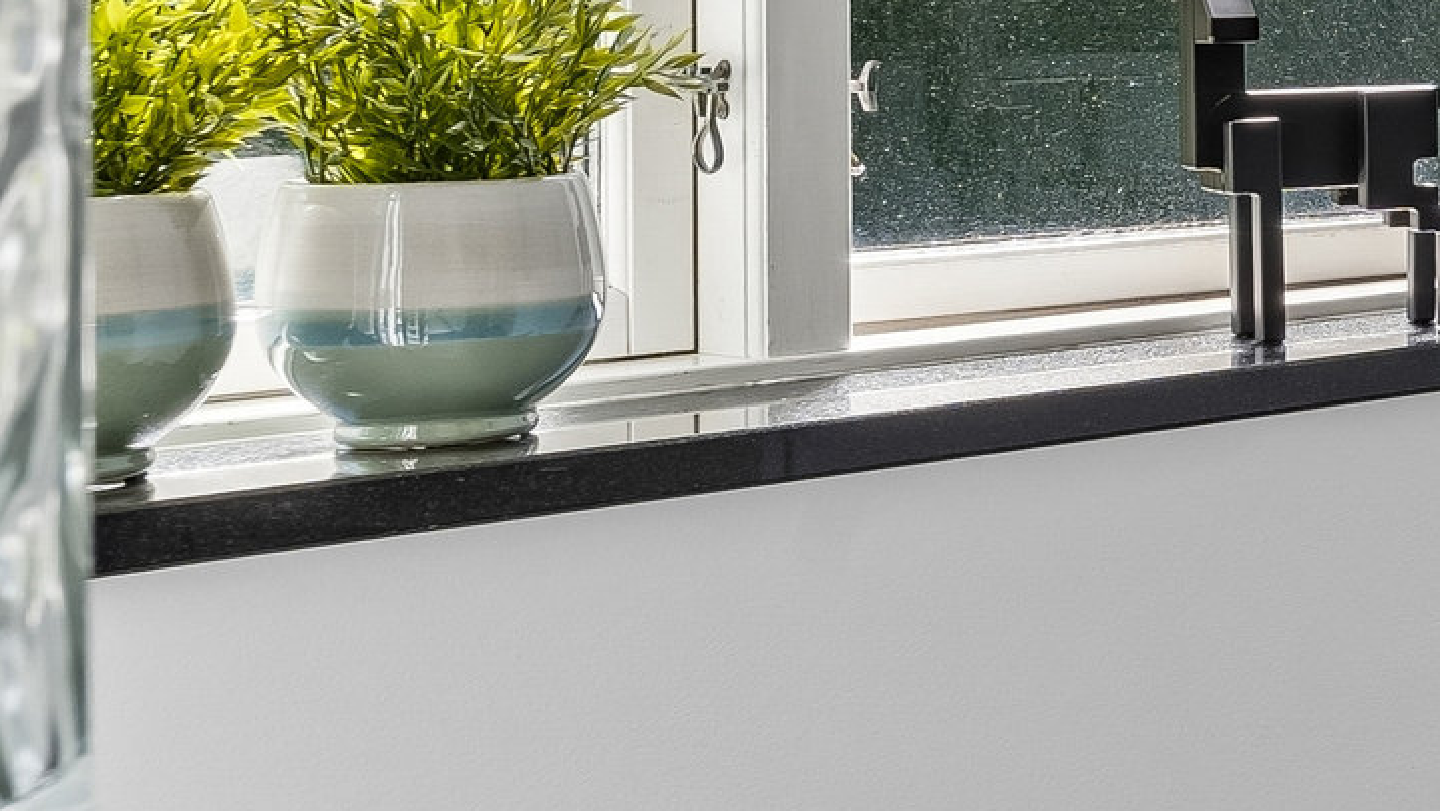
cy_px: 76
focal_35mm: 81
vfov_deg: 14.7
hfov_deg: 18.0
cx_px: 2870
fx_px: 3101
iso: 200
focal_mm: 18.5
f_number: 8
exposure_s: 1/40
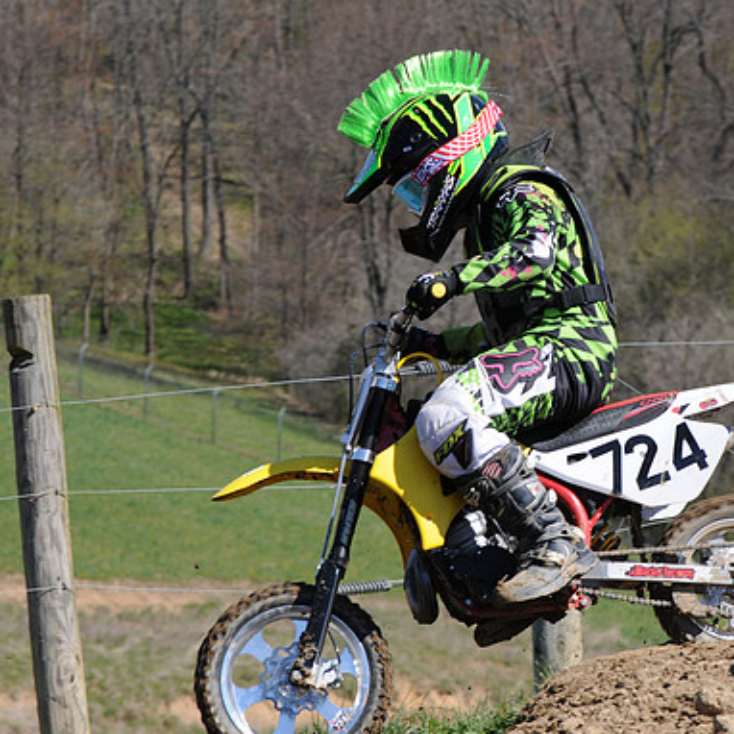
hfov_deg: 7.2
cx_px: 505
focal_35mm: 242
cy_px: 366
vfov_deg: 7.2
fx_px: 5797
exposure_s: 1/800
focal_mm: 125
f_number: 10
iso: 400
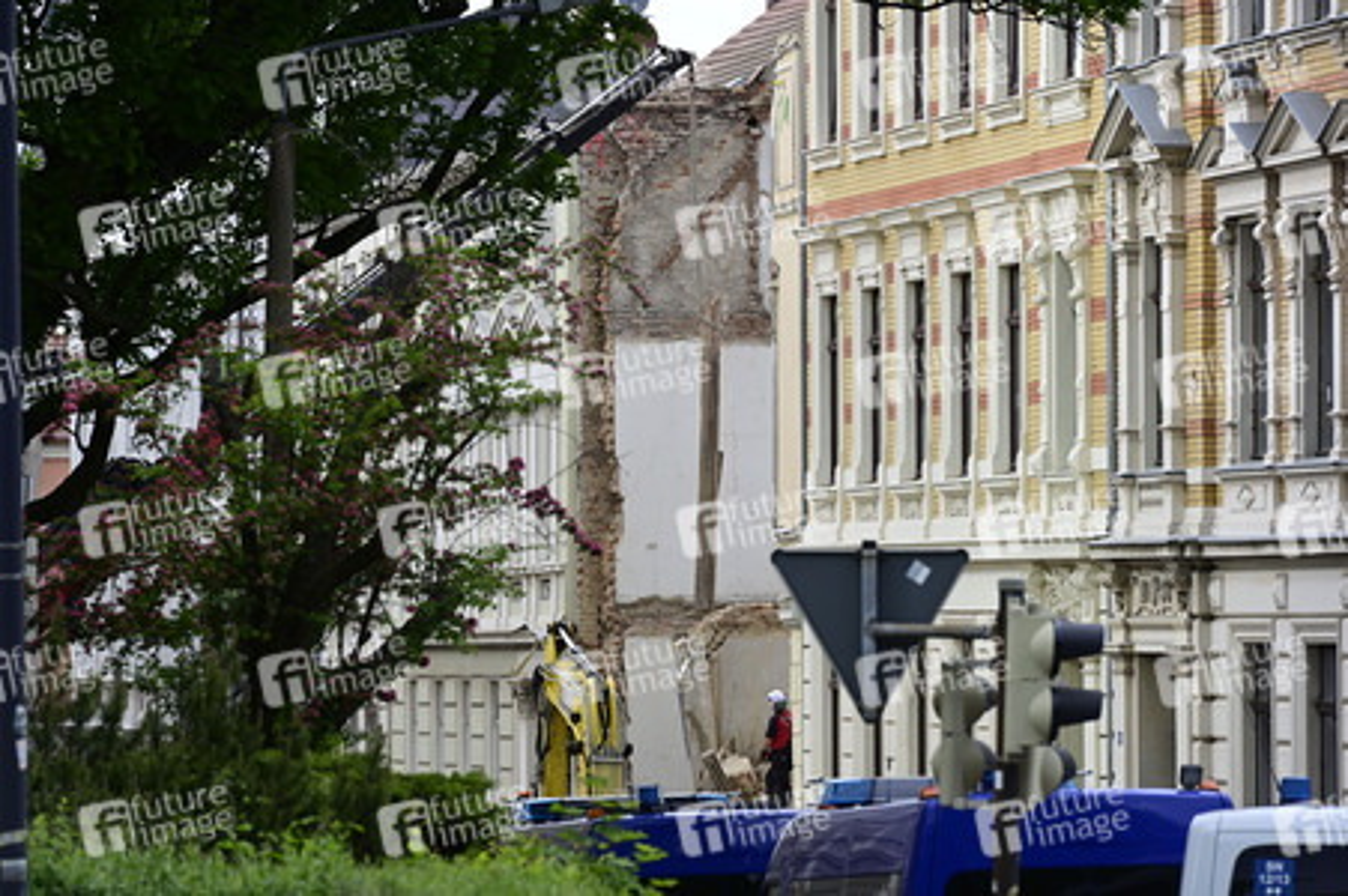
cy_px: 448
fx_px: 7483
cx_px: 674
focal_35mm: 200
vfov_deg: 6.9
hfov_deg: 10.3
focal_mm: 200
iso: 500
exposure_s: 1/320
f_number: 7.1
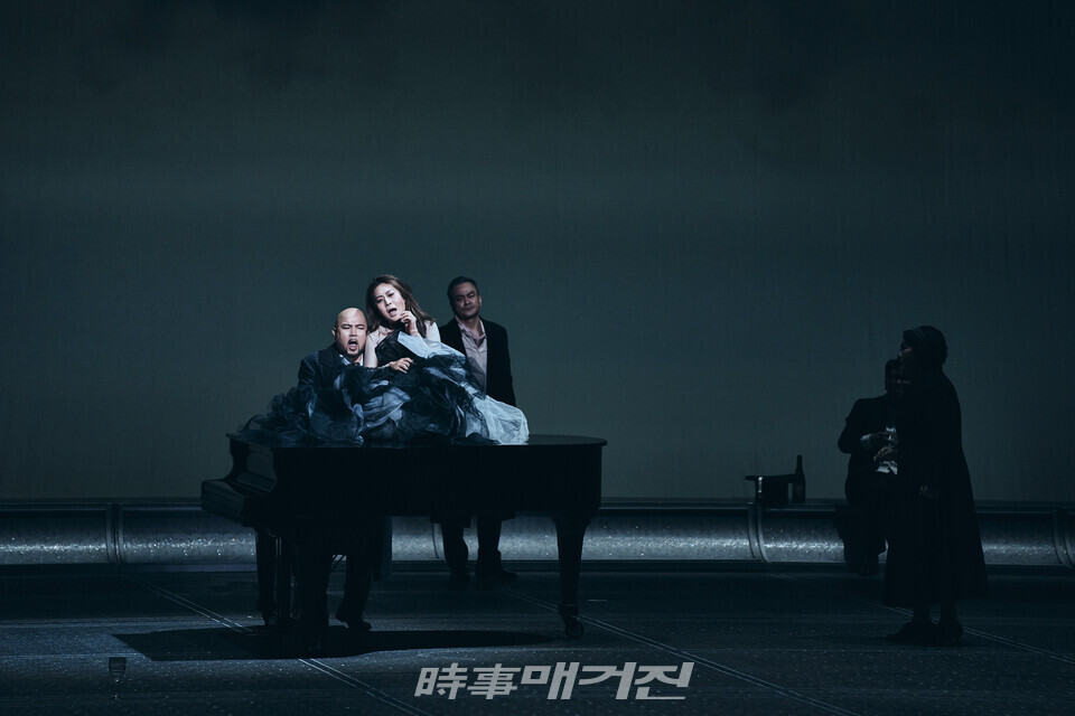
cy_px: 358
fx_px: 5972
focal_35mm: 200
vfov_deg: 6.9
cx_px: 538
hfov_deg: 10.3
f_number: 2.8
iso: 1000
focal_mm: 200
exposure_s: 1/400
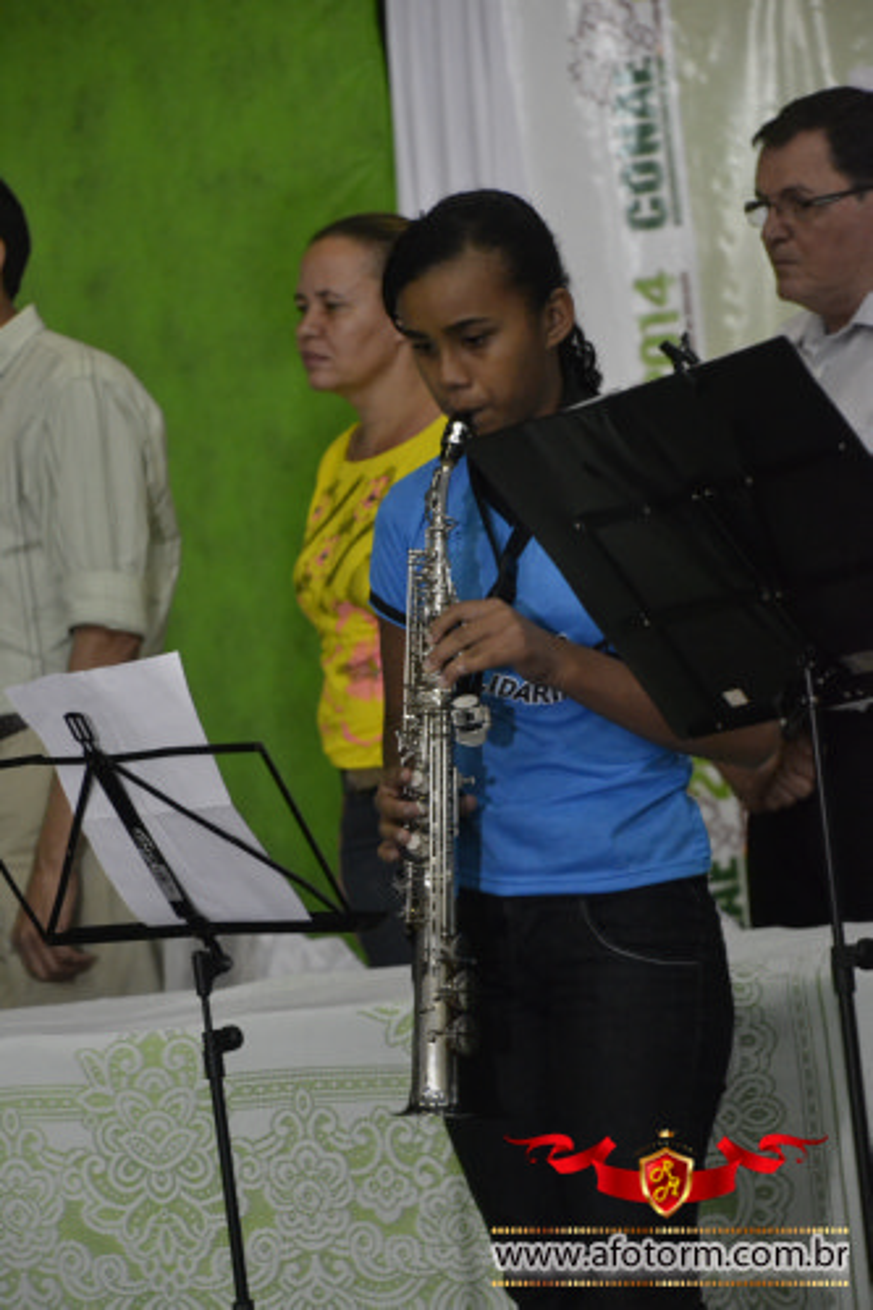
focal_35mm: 158
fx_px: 5733
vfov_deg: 13.0
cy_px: 655
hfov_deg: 8.7
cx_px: 436
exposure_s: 1/40
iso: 3200
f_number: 5.6
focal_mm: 105
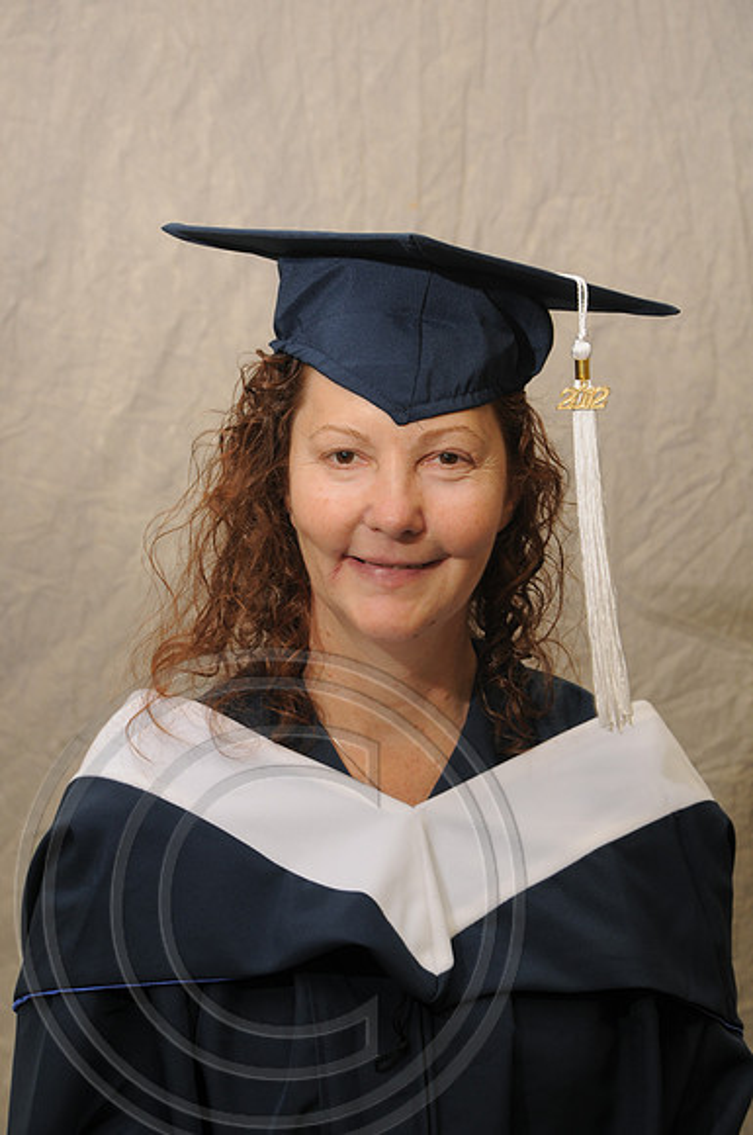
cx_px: 376
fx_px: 3115
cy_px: 568
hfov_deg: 13.8
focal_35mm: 99
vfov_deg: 20.6
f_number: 5.6
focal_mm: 66
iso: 200
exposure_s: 1/40
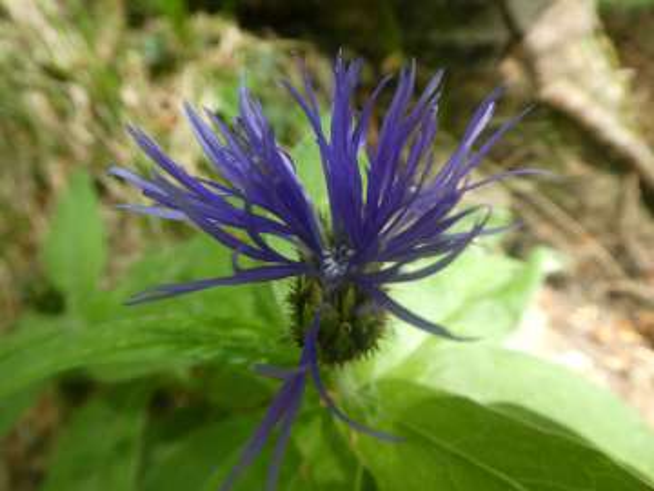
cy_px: 246
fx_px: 453
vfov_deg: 56.8
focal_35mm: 24
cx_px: 327
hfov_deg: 71.6
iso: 250
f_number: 3.3
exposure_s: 1/125
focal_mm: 4.3
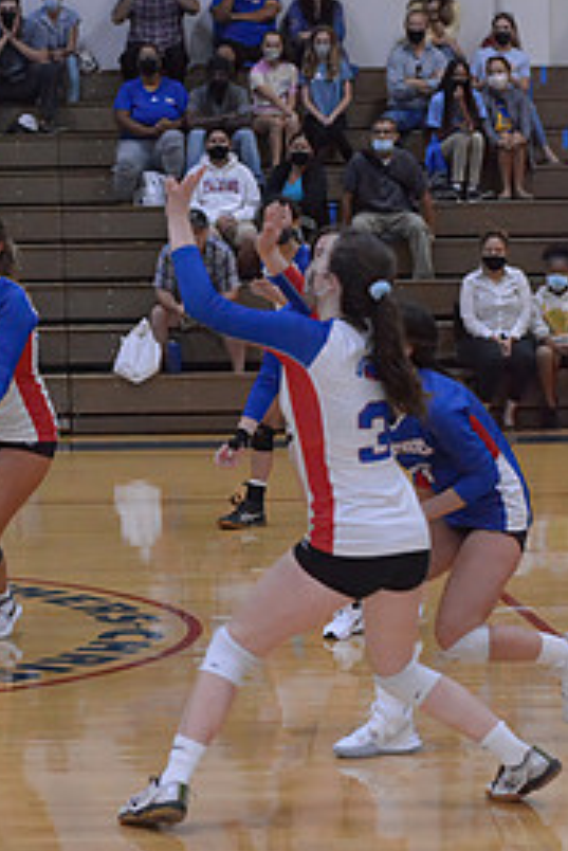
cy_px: 372
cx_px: 98
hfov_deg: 10.9
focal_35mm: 126
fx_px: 2978
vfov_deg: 16.2
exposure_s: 1/640
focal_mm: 50
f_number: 3.5
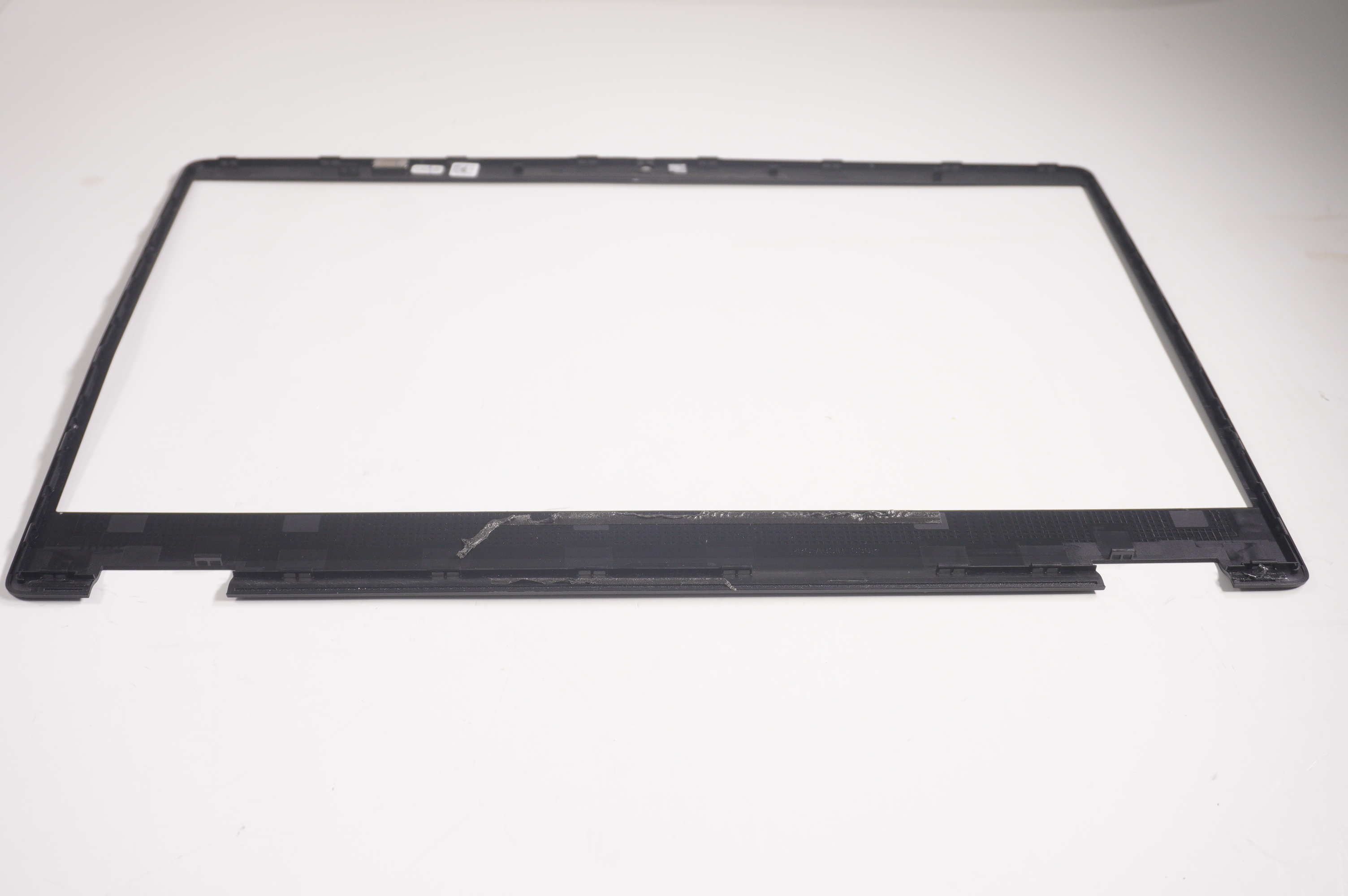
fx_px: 1459
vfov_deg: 34.1
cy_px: 448
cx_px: 674
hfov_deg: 49.6
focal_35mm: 39
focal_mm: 26
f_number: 5.6
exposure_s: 1/160
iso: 400
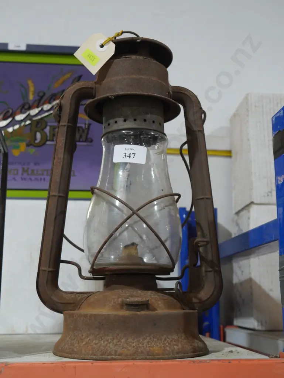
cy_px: 189
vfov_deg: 42.9
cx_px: 142
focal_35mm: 44
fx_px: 481
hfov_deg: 32.9
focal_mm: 22
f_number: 4.7
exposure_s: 1/60
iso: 1600
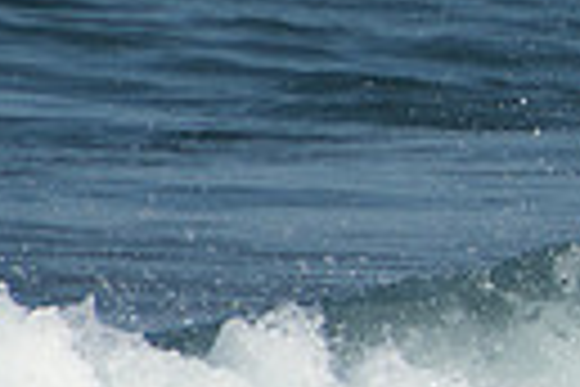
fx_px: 43480
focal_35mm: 2699
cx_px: 1052
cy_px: 151
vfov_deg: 0.5
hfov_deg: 0.8
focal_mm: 400
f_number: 5.6
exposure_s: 1/1000
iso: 140
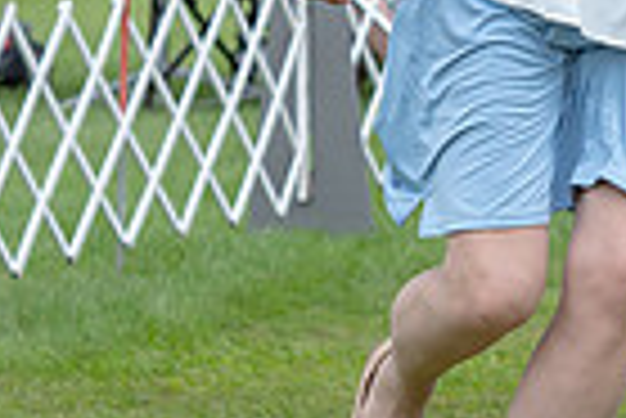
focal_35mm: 329
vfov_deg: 4.2
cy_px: -2
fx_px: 5727
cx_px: 734
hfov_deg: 6.2
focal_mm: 79
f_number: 4.5
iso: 400
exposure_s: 1/1000
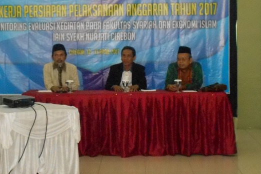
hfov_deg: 19.4
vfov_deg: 13.0
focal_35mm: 105
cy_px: 50
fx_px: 761
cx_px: 104
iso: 1400
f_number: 5.3
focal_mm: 11.6
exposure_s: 1/60
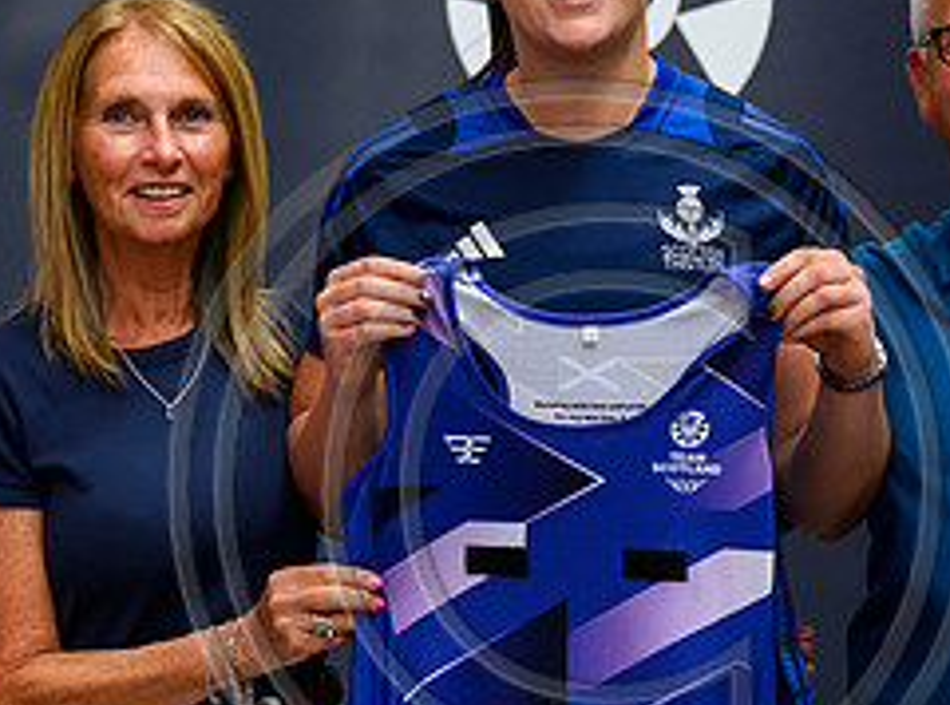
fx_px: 3991
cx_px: 681
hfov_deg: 13.5
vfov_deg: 10.1
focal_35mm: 146
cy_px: 405
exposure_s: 1/250
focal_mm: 49
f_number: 3.5
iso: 4000
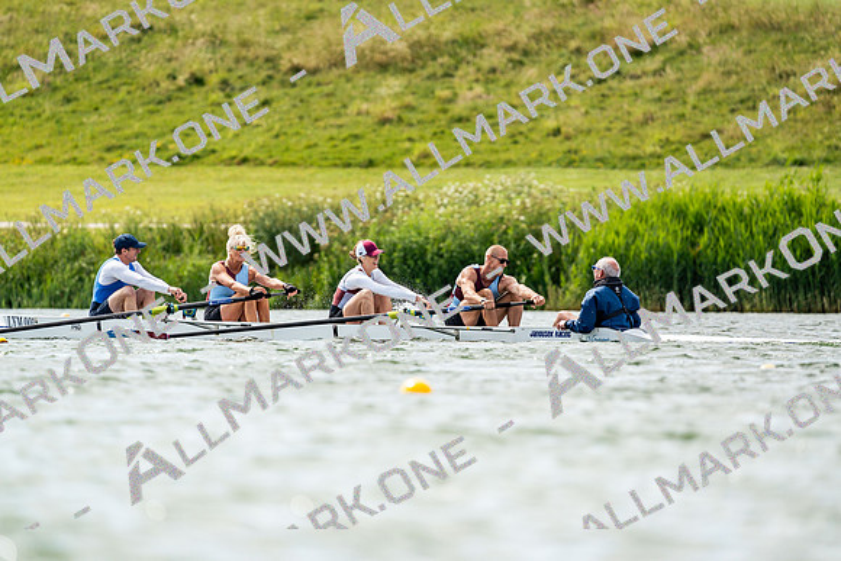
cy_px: 280
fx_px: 11963
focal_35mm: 512
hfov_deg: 4.0
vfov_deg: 2.7
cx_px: 420
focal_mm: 512
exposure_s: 1/2000
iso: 400
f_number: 6.3
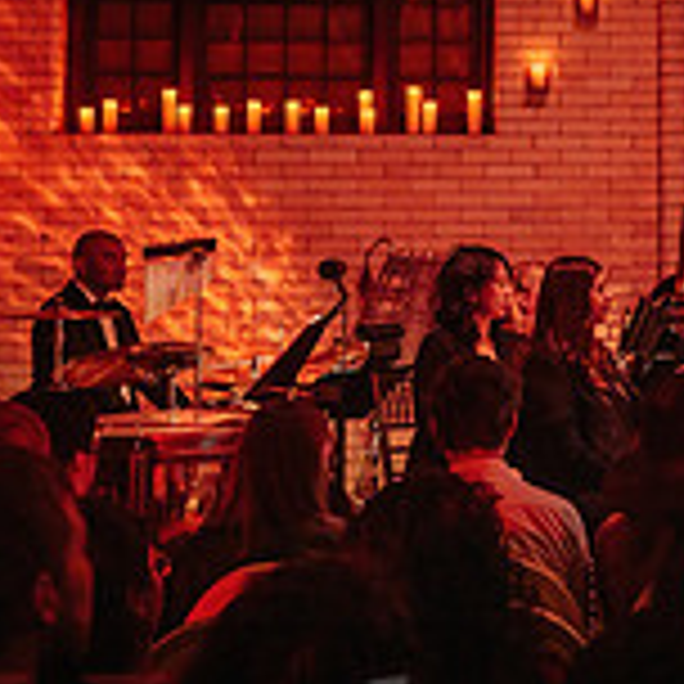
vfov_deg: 15.1
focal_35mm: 115
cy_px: 155
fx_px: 2571
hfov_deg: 14.3
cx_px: 960
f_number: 2.8
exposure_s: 1/80
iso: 1600
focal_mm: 35
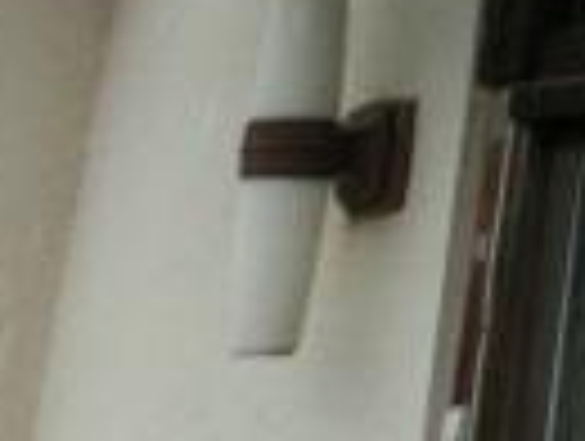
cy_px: -738
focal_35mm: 170
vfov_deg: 7.9
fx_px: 2878
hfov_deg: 9.8
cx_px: 1539
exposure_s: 1/125
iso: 80
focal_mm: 4.24
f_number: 3
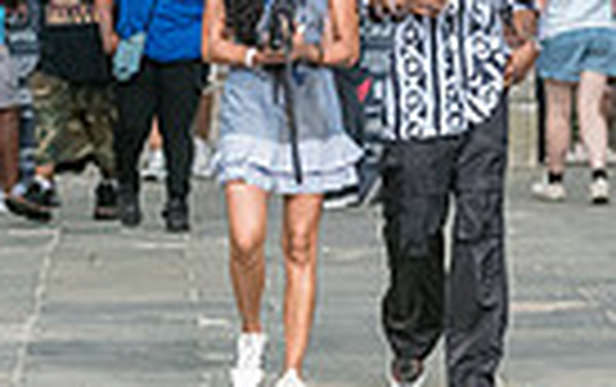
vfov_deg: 3.8
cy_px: 65
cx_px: 301
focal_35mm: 351
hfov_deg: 6.0
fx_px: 5900
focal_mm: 80
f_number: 5
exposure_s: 1/1600
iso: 6400
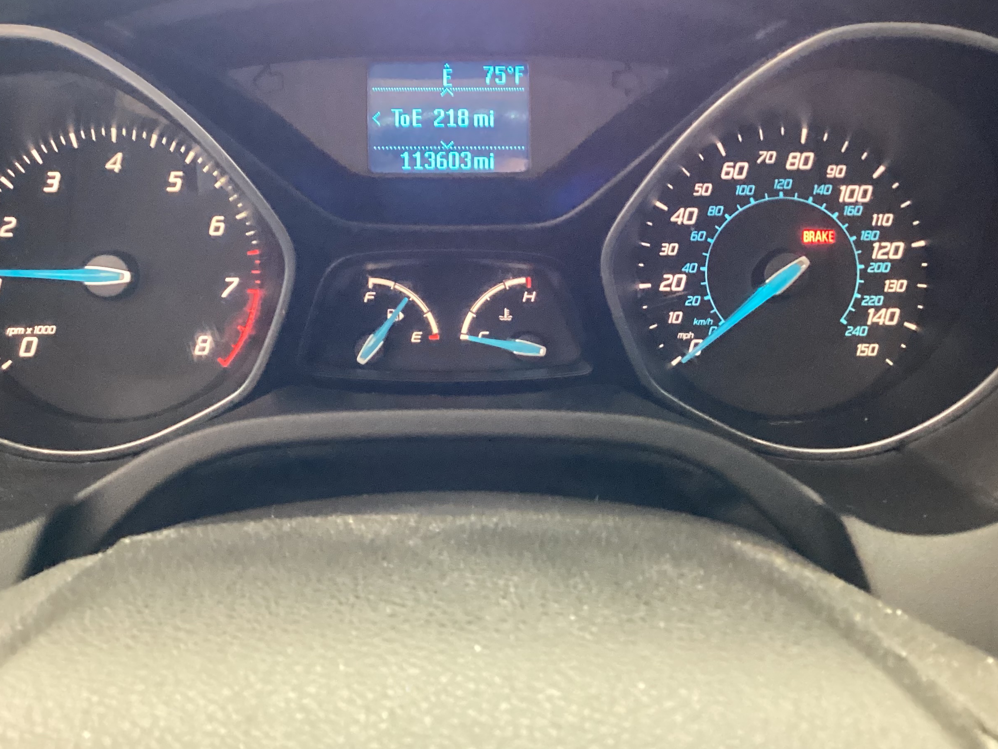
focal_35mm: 42
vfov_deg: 34.1
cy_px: 259
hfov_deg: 44.8
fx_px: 1211
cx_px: 469
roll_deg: +0.2
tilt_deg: -18.4
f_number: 2.4
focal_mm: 3.3
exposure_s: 1/30
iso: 320
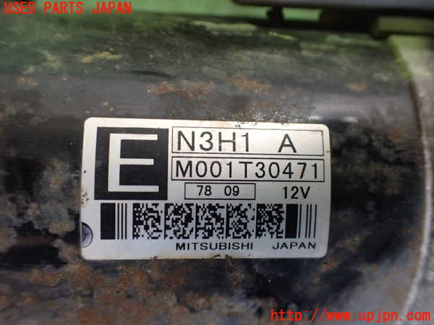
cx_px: 217
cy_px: 162
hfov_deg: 60.0
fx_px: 376
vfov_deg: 46.8
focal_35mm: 30
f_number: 2.3
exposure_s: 1/40
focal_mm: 5.4
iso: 800
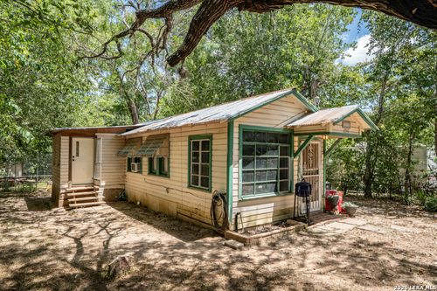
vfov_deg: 57.2
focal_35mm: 22
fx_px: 267
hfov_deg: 78.6
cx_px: 218
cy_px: 146
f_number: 11
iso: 400
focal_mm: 22
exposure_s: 1/125
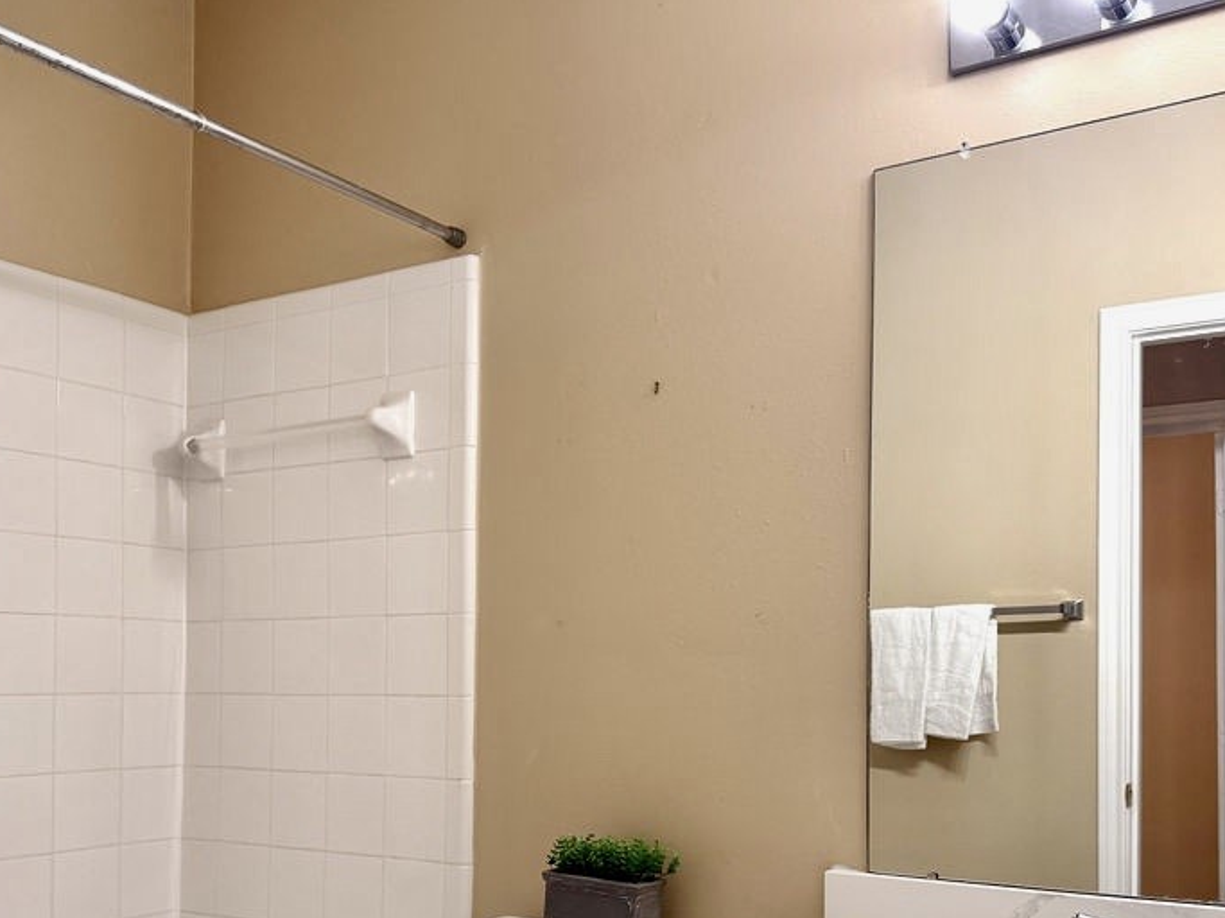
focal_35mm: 36
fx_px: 1274
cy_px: 649
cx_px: 583
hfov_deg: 51.3
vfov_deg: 38.9
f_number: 1.78
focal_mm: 6.76
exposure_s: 1/120
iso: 160
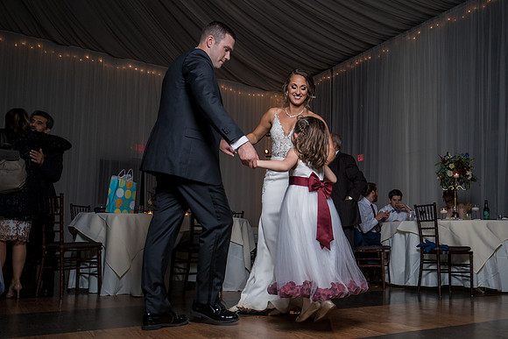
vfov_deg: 39.4
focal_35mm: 33
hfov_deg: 56.3
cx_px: 295
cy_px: 200
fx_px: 472
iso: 2000
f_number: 5.6
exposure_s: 1/200
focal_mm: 28
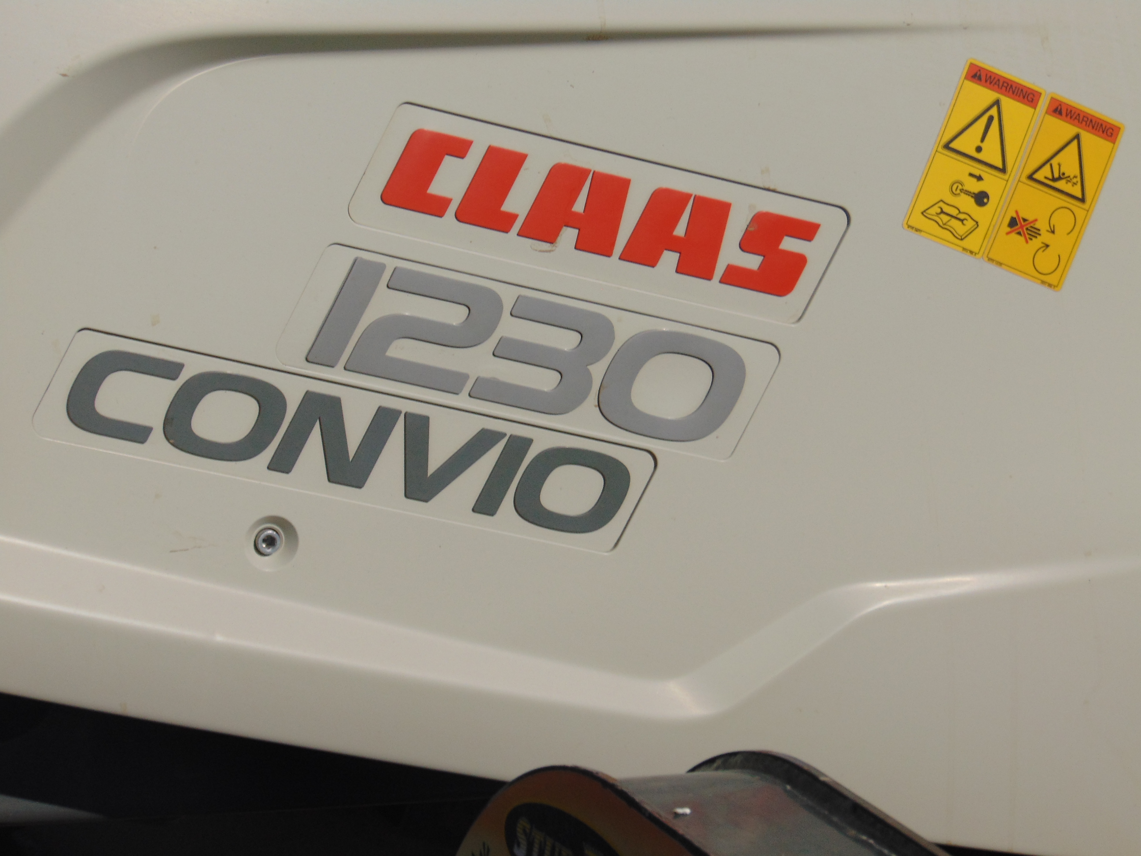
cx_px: 570
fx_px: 4384
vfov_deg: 11.1
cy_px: 428
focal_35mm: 133
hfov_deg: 14.8
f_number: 10.3
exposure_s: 1/500
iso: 80
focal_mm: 23.9
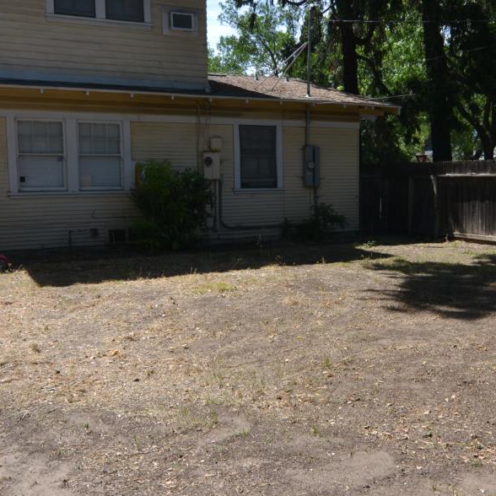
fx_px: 632
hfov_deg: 42.6
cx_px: 305
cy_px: 245
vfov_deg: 42.8
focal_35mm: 39
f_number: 8
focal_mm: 12
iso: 100
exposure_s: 1/250
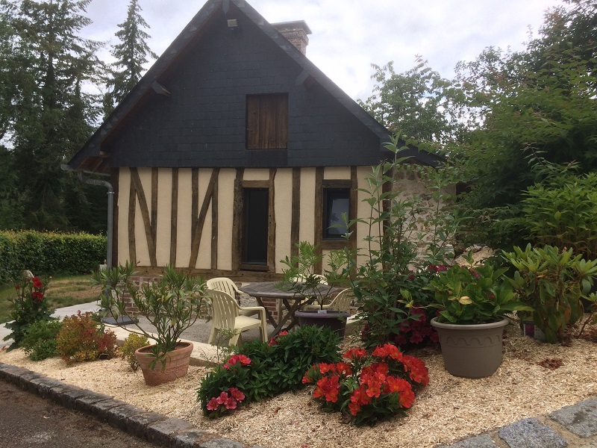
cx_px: 298
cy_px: 224
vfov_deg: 48.2
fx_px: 500
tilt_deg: -1.7
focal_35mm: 29
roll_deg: -0.4
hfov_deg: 61.7
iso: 32
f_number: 2.2
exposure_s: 1/873
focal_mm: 4.15
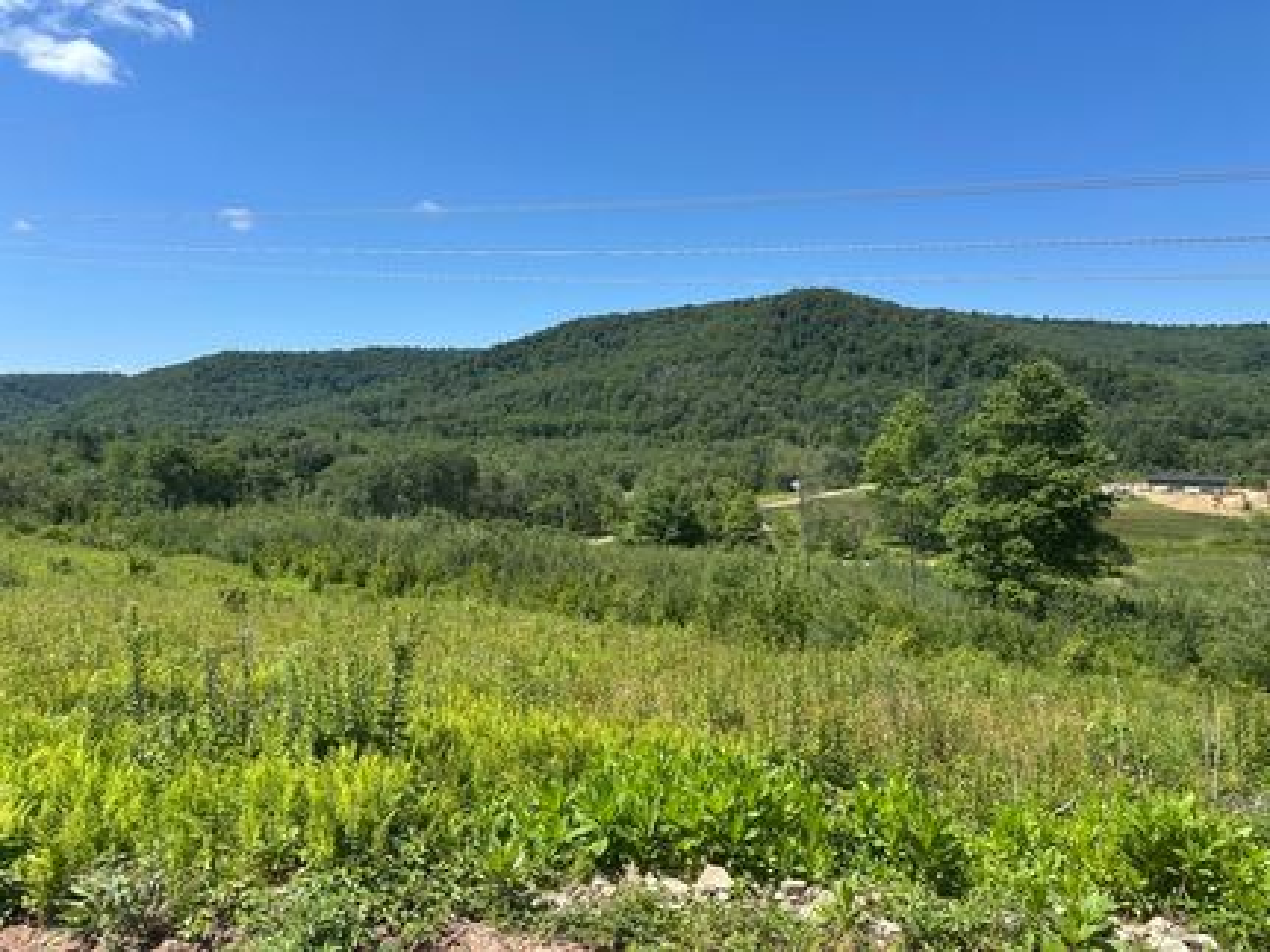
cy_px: 476
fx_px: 880
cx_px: 635
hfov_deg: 71.6
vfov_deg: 56.8
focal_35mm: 24
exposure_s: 1/3356
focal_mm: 6.86
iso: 80
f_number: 1.78
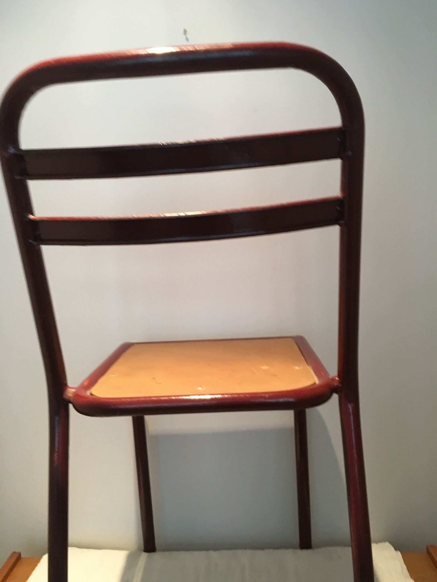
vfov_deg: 61.7
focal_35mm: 29
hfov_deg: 48.2
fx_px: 488
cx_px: 218
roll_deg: +1.5
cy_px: 291
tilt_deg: -4.3
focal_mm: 4.15
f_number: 2.2
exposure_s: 1/33
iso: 200
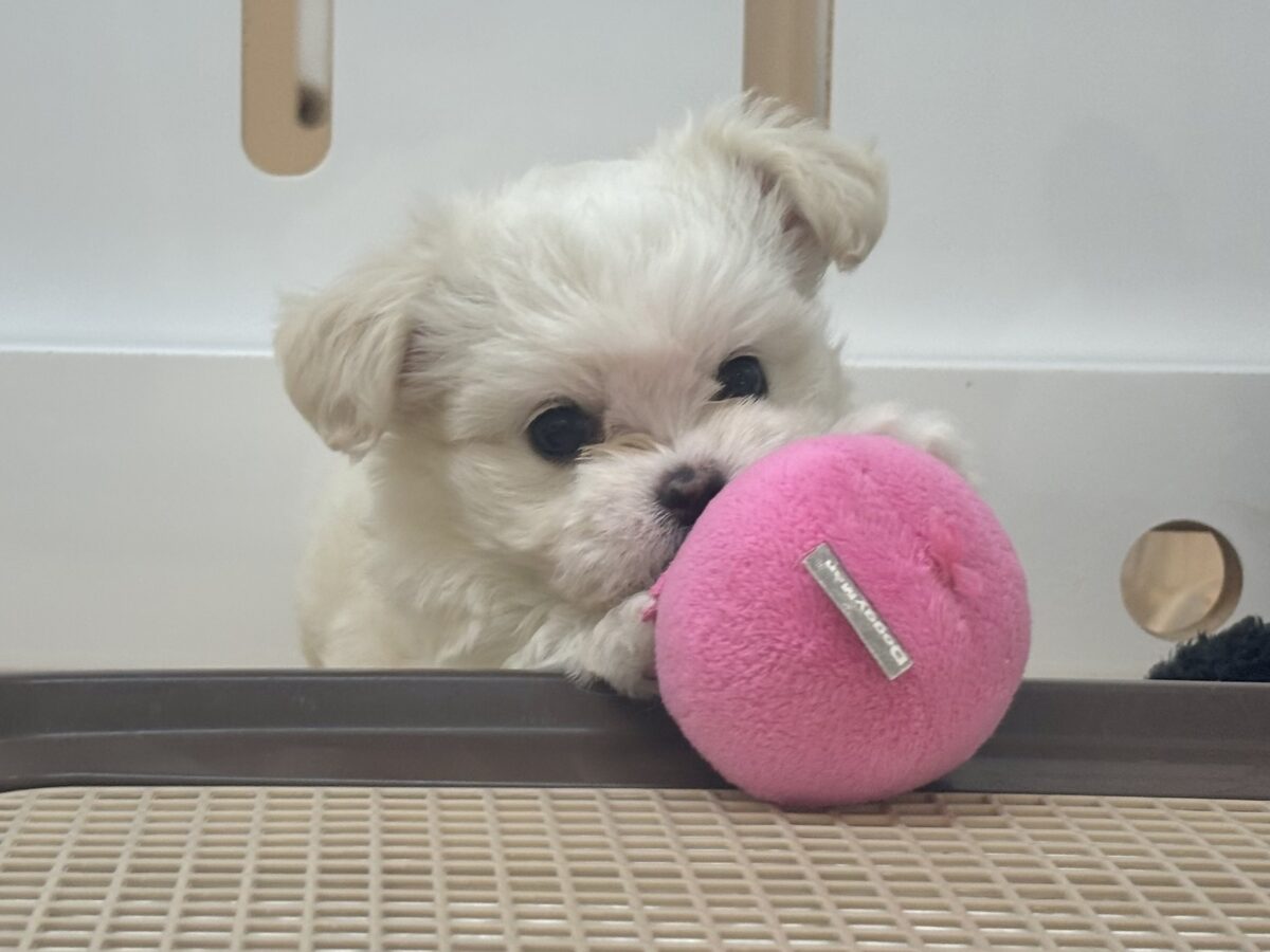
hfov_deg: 36.8
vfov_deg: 28.0
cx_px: 635
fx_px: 1908
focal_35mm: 52
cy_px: 476
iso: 40
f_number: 1.6
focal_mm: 5.96
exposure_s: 1/100
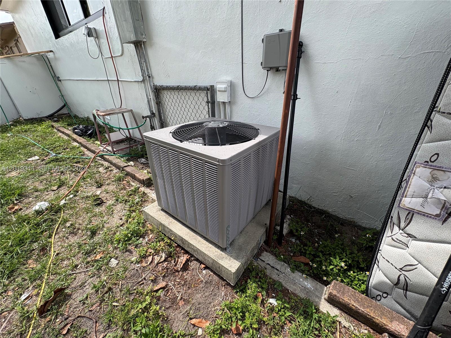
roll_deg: +2.8
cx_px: 226
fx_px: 182
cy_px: 169
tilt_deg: -27.5
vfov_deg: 85.7
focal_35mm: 14
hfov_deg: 102.1
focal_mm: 2.22
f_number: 2.2
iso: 40
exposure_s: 1/541
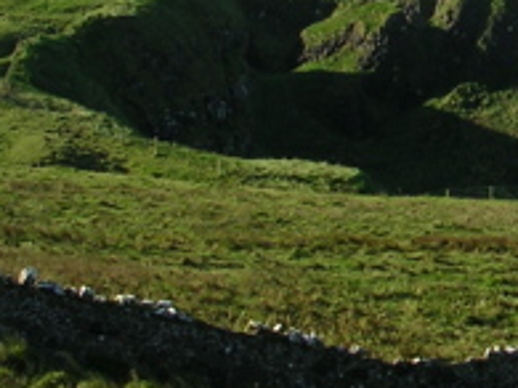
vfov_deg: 11.6
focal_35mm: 125
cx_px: 720
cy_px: -88
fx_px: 1869
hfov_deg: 14.9
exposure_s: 1/191
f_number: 5.6
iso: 50
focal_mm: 5.8
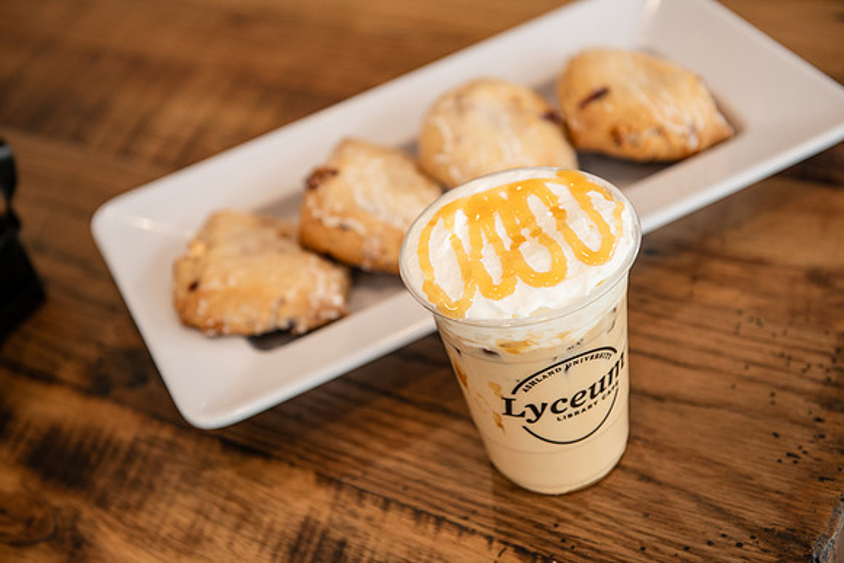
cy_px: 282
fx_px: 1407
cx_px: 422
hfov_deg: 33.4
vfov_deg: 22.6
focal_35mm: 60
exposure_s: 1/200
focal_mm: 60
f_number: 3.5
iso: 500
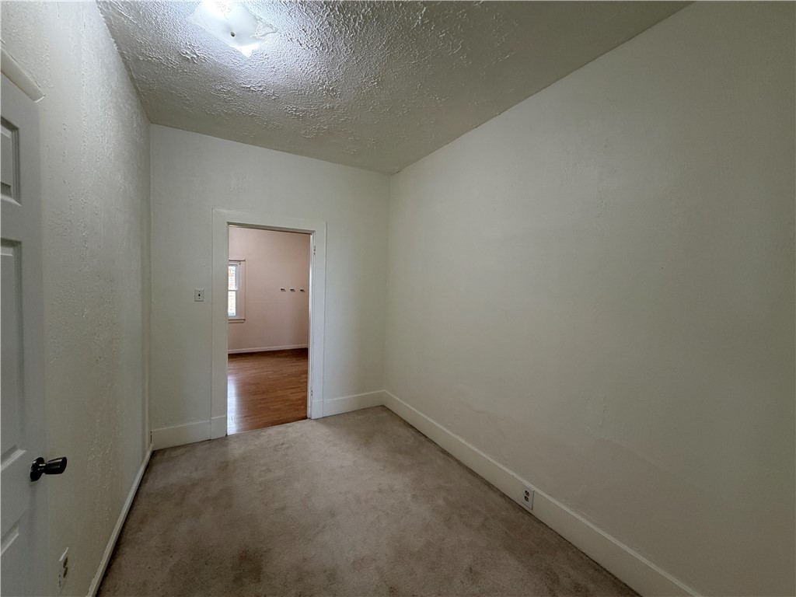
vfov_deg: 85.7
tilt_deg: -3.6
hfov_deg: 102.1
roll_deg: -1.6
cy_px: 298
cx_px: 398
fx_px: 322
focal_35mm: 14
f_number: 2.2
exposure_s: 1/120
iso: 160
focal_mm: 2.22
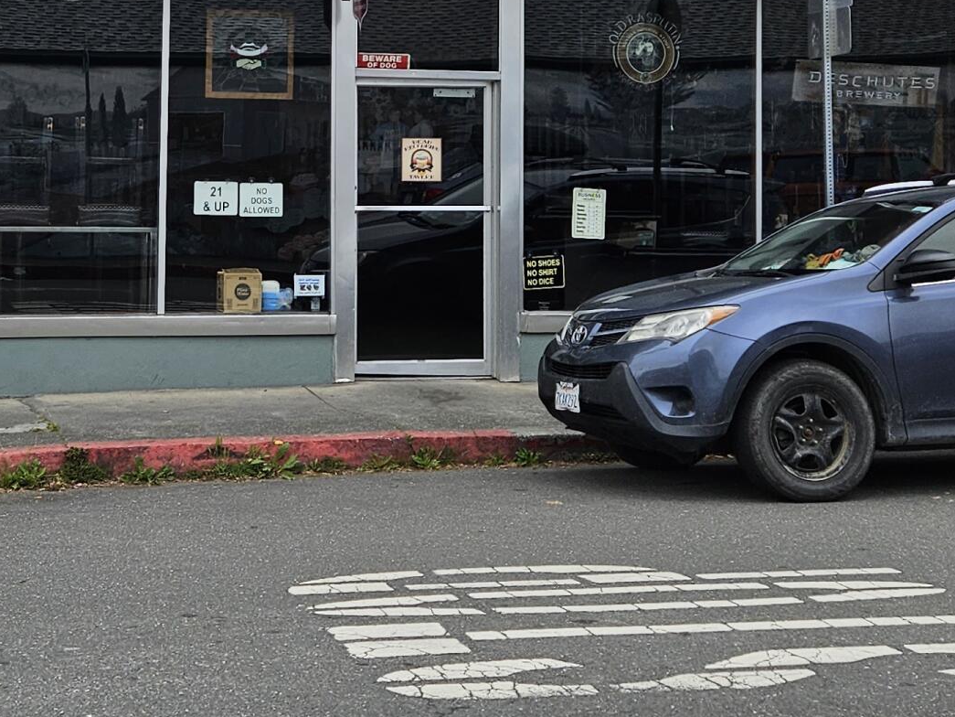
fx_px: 1821
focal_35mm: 66
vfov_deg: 21.7
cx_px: 256
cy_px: 66
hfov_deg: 29.0
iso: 25
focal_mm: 5.4
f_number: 1.8
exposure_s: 1/1117
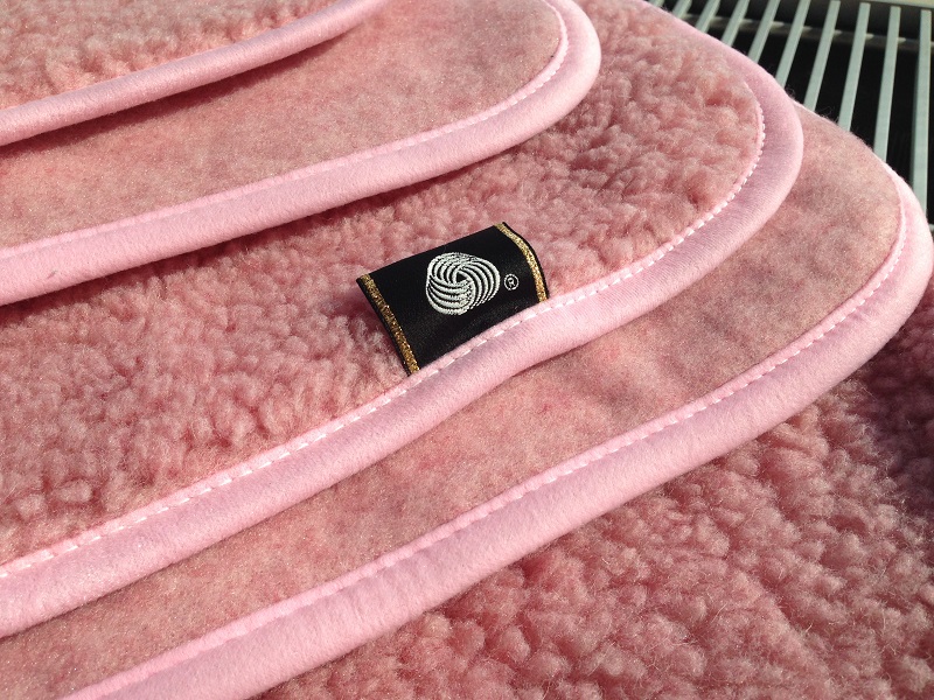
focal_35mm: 33
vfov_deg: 42.9
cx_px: 467
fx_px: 890
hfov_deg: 55.4
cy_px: 350
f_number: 2.4
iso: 50
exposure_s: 1/1427
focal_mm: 4.12
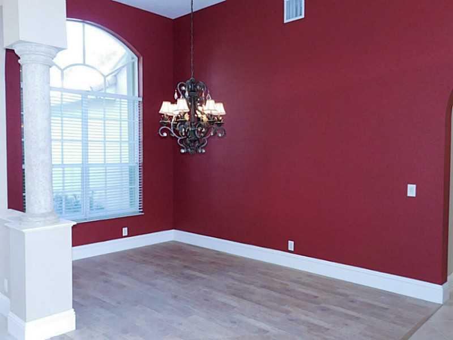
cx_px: 226
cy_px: 170
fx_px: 393
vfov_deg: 46.8
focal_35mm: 30
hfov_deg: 60.0
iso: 220
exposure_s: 1/30
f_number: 3.2
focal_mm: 5.3
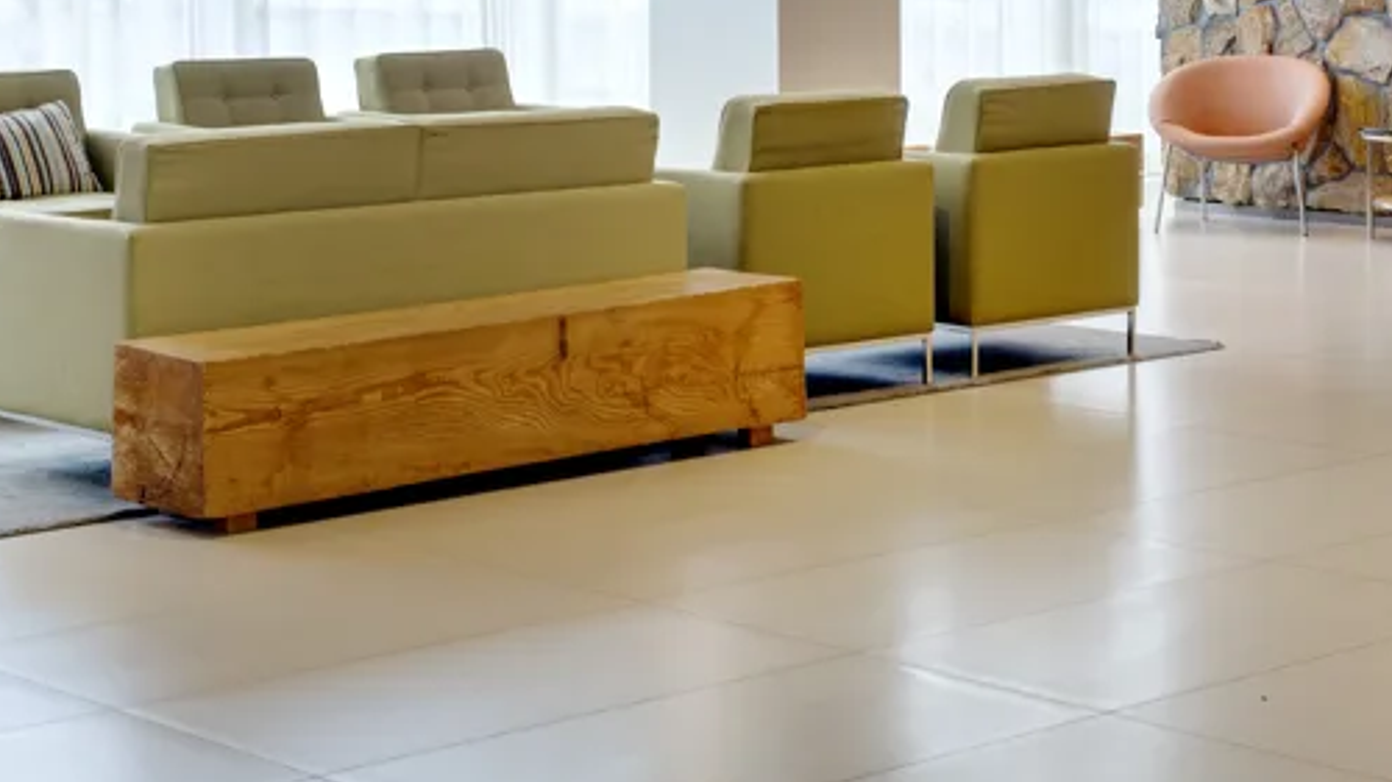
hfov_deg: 25.6
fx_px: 3063
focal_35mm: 83
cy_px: 50
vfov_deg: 14.4
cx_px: 710
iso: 5000
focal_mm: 29.2
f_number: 5.6
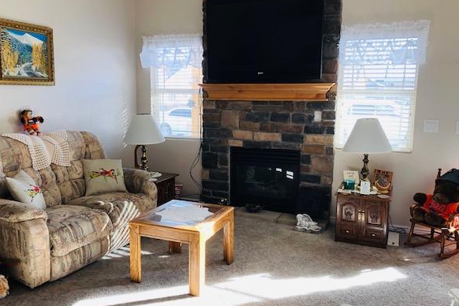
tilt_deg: -8.9
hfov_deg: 58.7
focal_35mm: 32
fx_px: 408
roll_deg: -1.9
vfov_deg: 41.1
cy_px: 156
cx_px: 219
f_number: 1.8
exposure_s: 1/120
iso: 64
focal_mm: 3.99
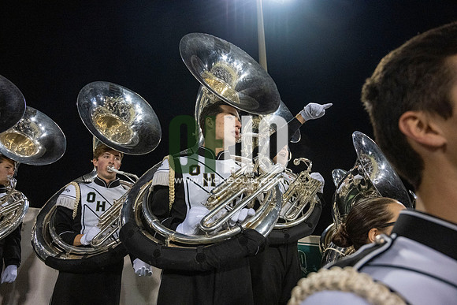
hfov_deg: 73.7
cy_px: 152
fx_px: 305
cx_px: 228
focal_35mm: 24
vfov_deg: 53.2
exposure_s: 1/500
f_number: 4
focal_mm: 24
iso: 3200
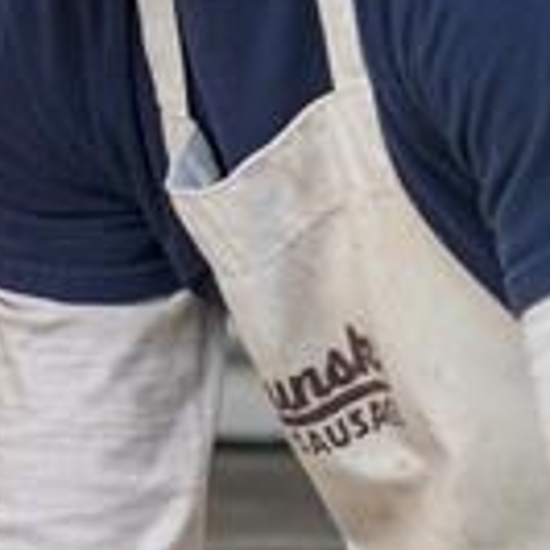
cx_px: -273
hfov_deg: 6.0
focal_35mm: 290
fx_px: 5213
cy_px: -19
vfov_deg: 6.0
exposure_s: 1/200
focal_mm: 70
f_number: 4
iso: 125
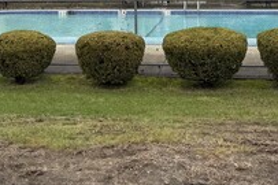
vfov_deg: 16.2
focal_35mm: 82
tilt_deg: -3.9
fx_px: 633
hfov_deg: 24.8
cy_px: -8
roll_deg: +0.3
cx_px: 144
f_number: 1.78
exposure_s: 1/664
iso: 80
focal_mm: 6.76
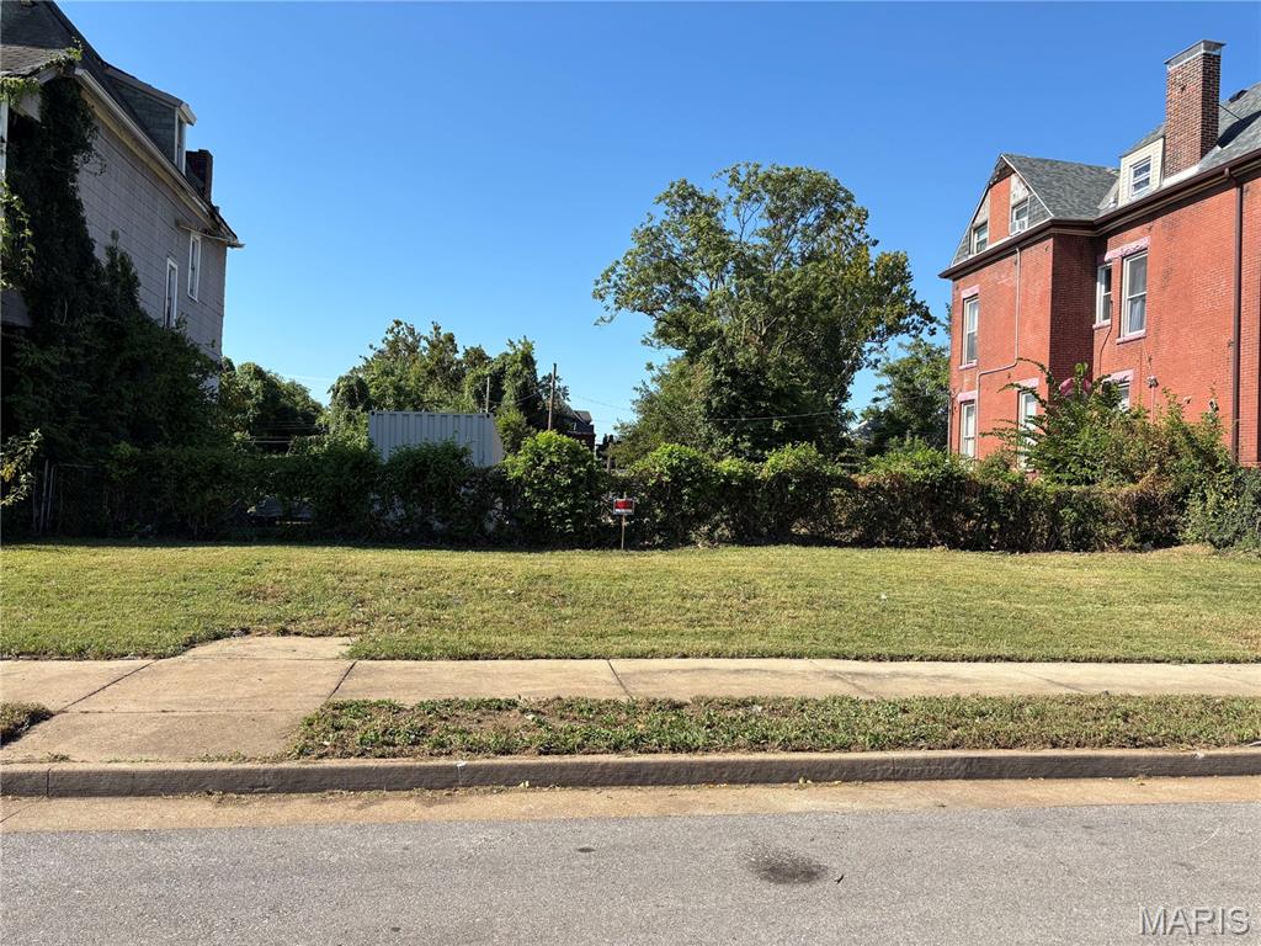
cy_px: 473
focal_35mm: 26
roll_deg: -3.4
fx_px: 947
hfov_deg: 67.3
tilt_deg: +3.4
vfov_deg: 53.1
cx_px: 630
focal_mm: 5.96
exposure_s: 1/2151
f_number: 1.6
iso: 50
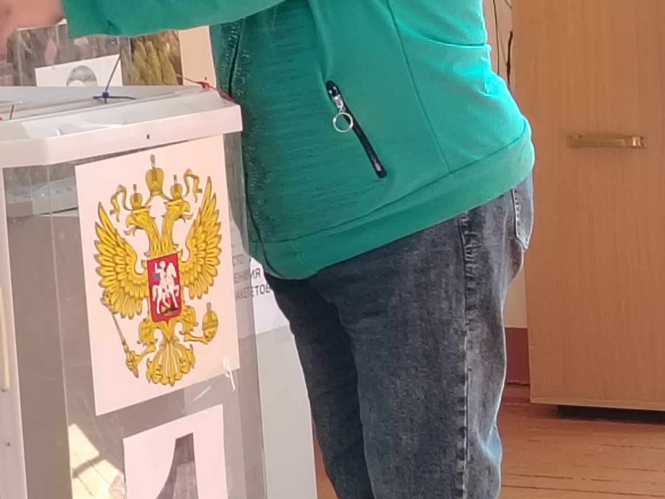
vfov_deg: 9.0
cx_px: 412
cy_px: 204
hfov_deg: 12.0
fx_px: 3150
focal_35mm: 164
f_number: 1.75
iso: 263
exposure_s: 1/50
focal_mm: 5.25
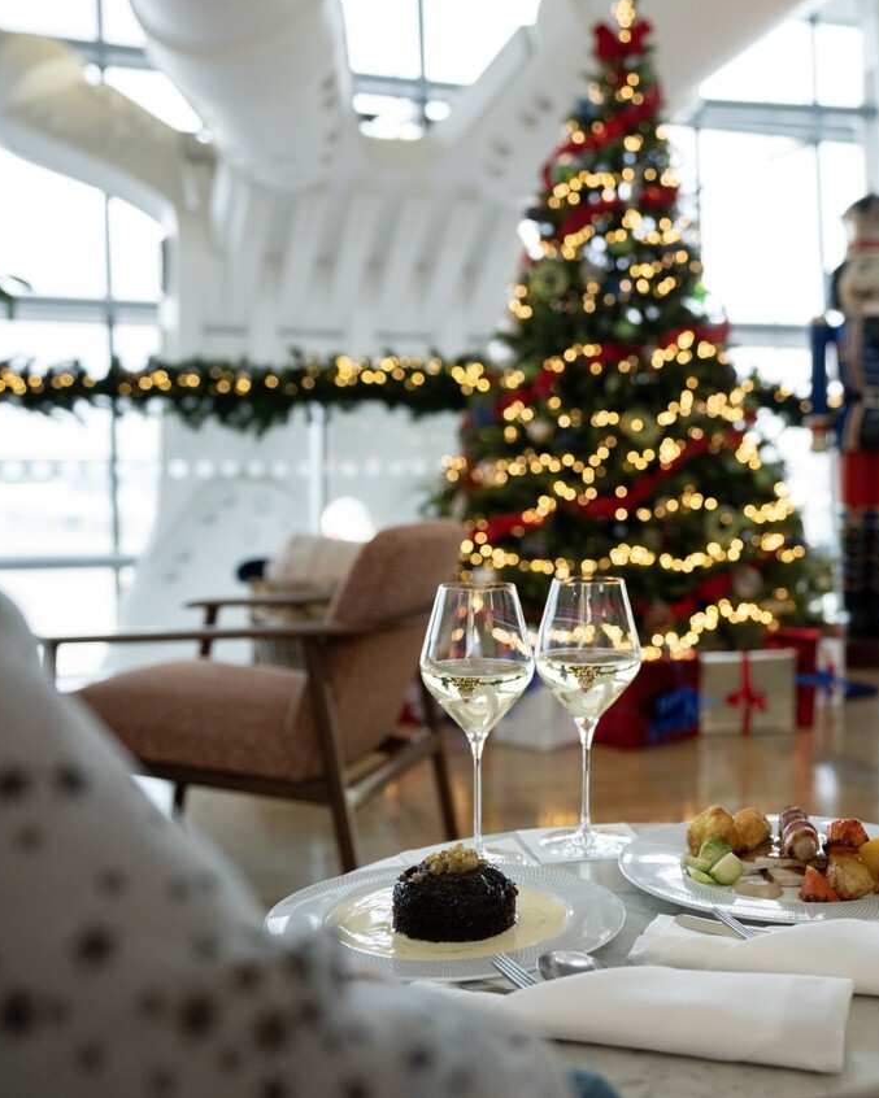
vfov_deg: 42.0
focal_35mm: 44
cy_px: 546
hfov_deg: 33.8
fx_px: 1431
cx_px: 608
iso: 1250
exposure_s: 1/160
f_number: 2.8
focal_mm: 31
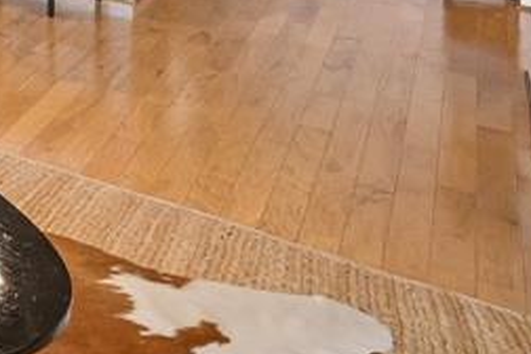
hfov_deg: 19.0
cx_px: -520
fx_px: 989
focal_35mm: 67
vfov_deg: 16.1
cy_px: -337
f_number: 8
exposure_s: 1/25
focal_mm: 16.5
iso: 400
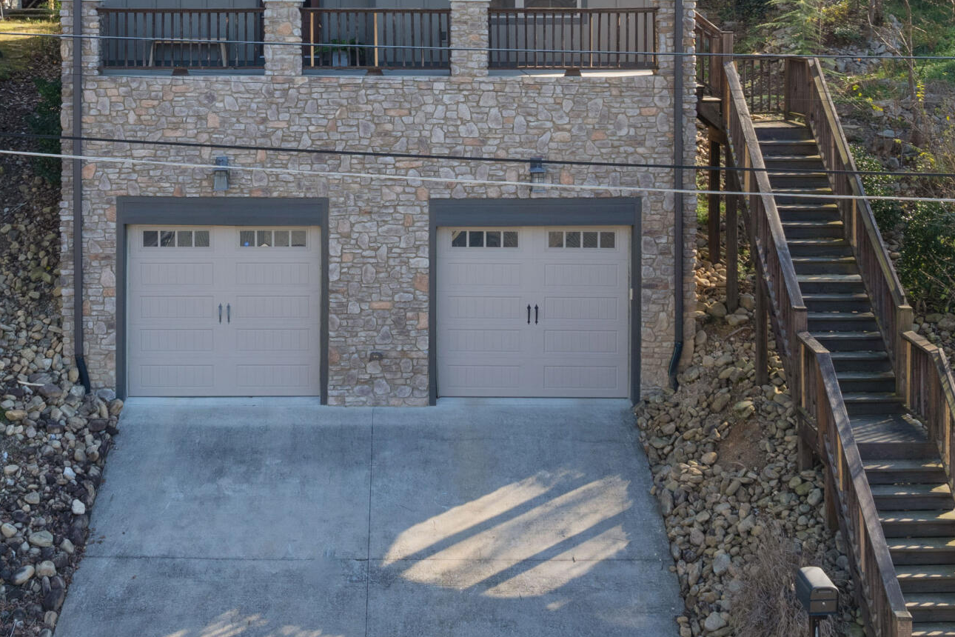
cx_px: 386
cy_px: -11
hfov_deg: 34.4
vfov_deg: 22.4
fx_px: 1538
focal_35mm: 58
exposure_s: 1/100
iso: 100
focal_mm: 12.29
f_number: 7.1
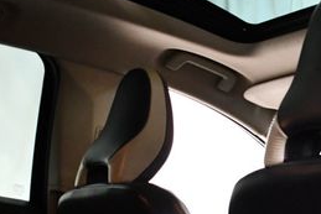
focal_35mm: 89
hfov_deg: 22.3
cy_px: 226
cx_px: 292
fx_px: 794
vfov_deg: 15.0
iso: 2800
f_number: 3.5
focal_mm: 18
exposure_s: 1/125
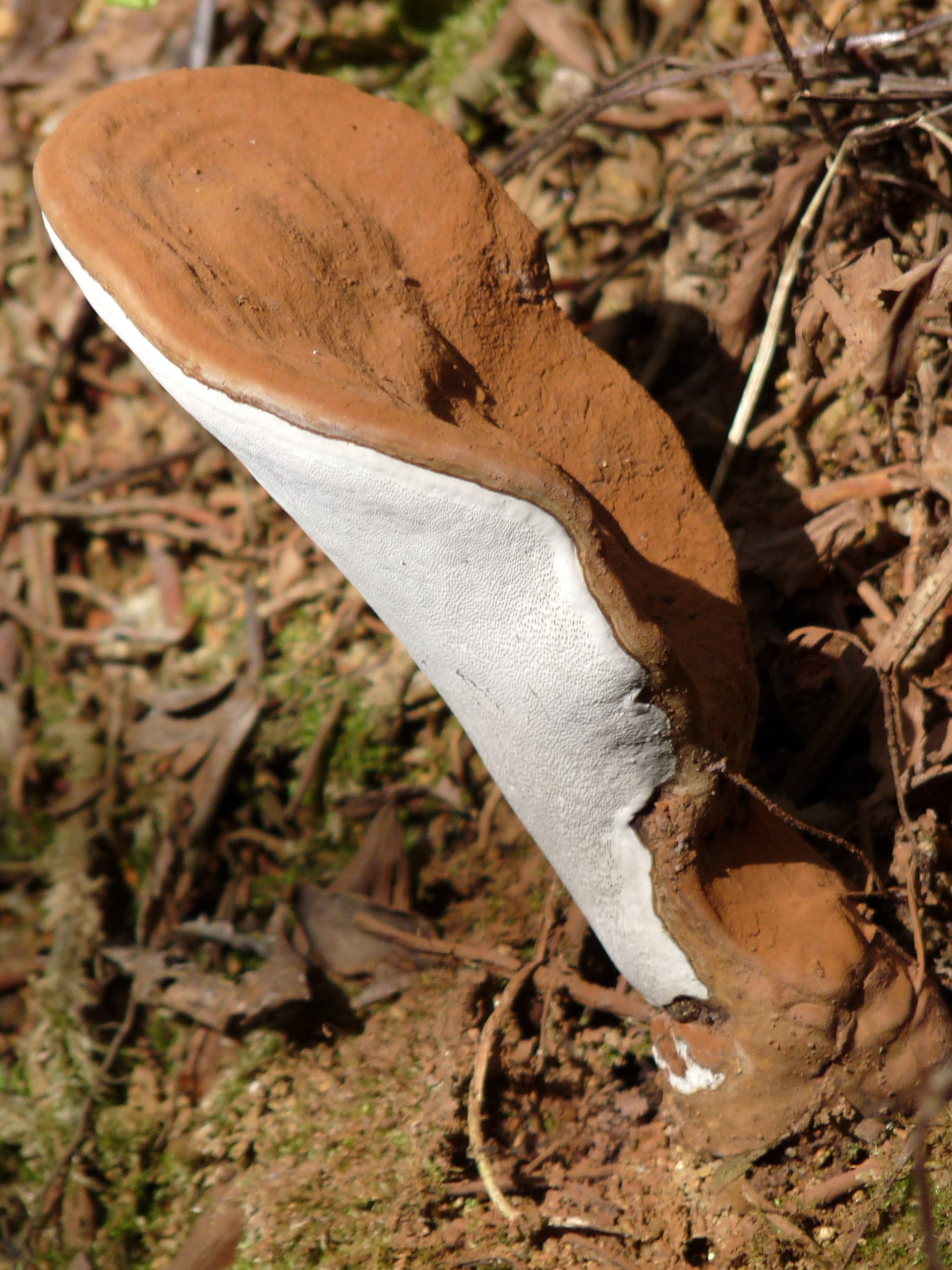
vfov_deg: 2.9
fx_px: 25375
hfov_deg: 2.1
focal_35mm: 692
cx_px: 476
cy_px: 635
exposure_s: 1/250
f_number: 4.4
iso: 100
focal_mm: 86.4
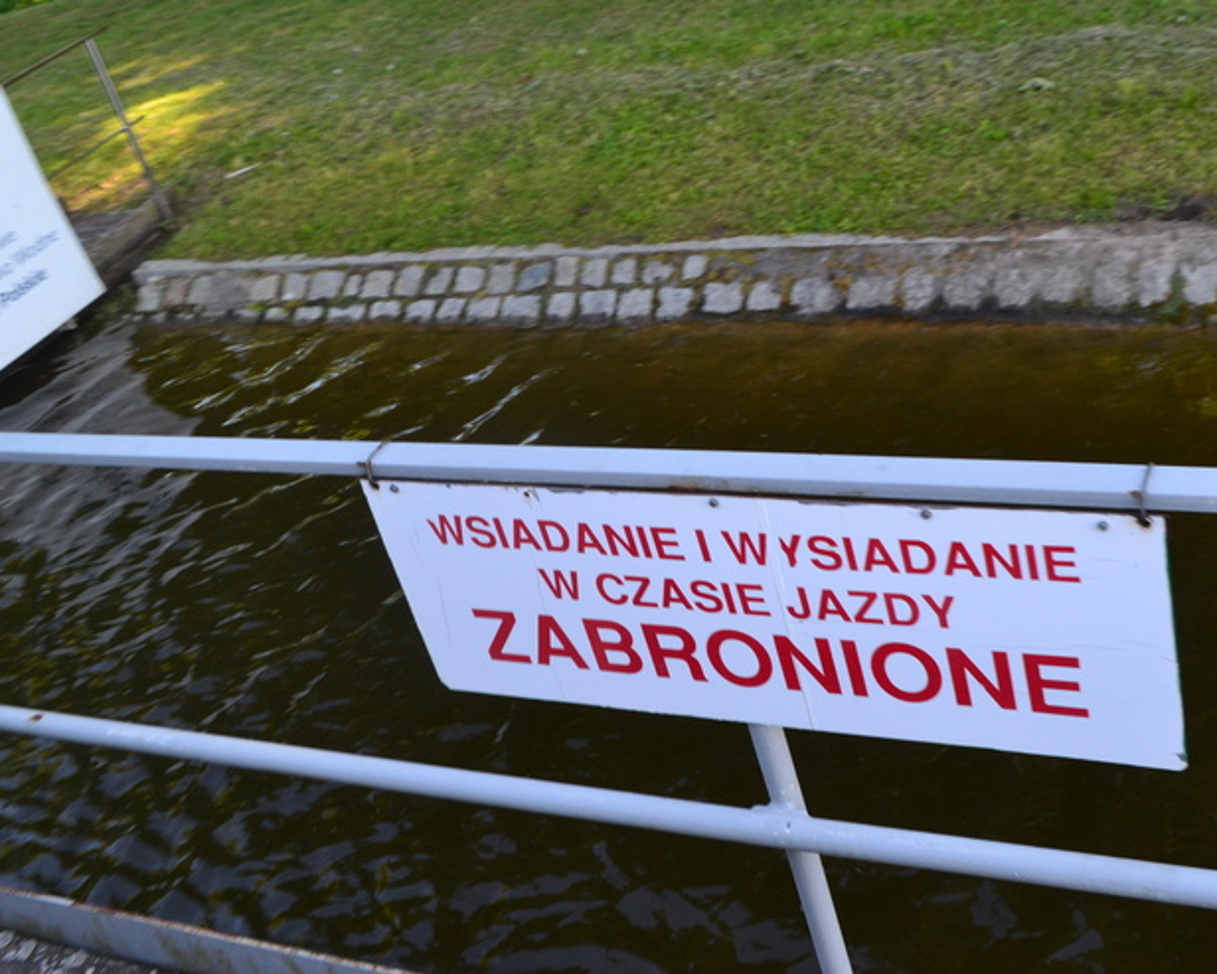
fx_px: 1549
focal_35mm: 43
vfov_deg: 34.9
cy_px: 454
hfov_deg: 42.6
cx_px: 752
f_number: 8
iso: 500
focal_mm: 22
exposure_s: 1/60
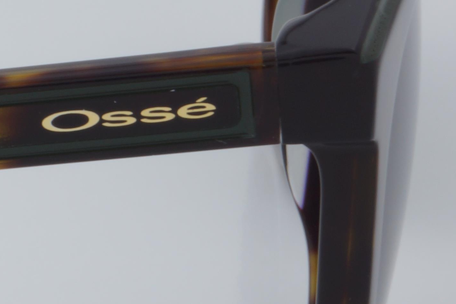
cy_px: 72
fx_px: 3598
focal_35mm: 284
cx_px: -460
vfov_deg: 4.8
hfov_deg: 7.0
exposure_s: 1/4
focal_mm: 45
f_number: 32
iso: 100
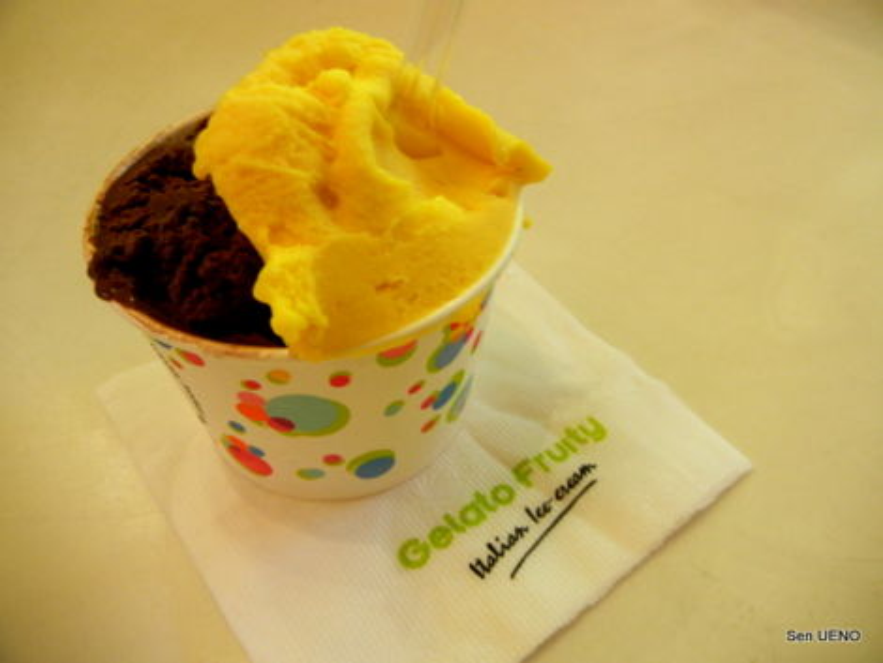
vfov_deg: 46.8
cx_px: 442
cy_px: 332
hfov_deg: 59.9
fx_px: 766
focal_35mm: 30
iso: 400
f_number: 3.5
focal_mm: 5.4
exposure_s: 1/5.9
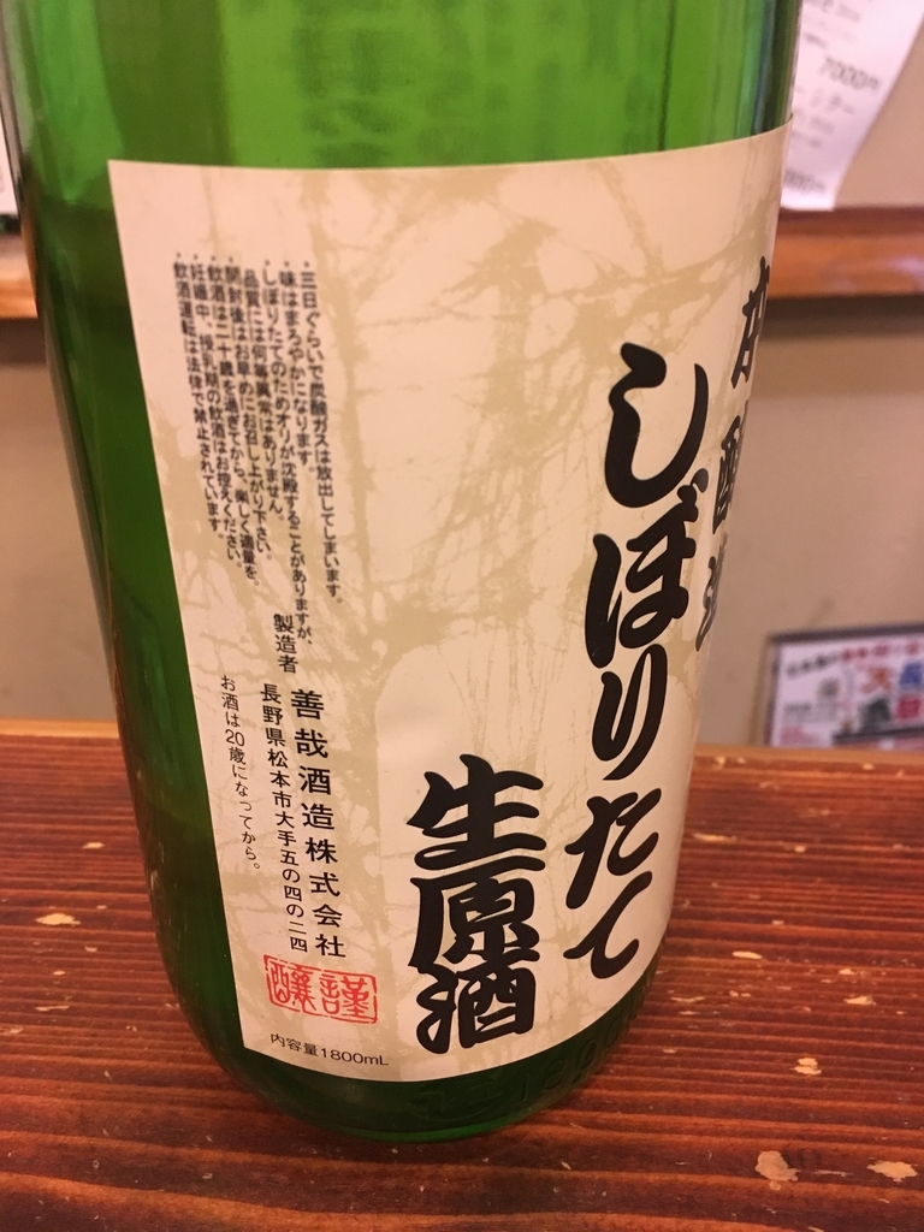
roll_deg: -0.2
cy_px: 616
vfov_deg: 61.7
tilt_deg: -30.3
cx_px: 462
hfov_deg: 48.2
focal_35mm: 29
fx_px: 1032
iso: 200
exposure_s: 1/24
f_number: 2.2
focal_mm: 4.15
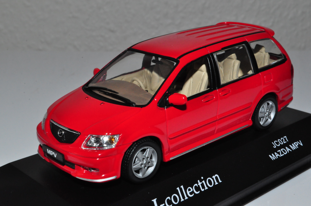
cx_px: 156
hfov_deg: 31.9
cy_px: 103
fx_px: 544
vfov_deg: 21.5
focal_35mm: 63
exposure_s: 1/60
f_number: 32
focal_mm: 42
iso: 1600
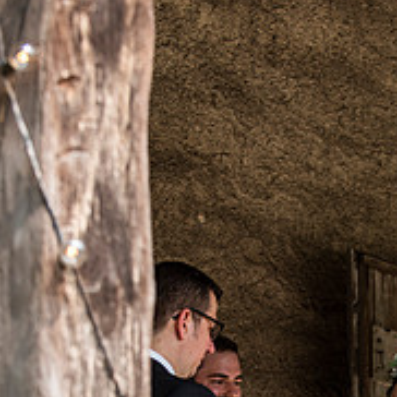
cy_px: 421
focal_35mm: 147
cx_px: 321
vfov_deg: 11.7
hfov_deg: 11.8
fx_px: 1907
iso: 400
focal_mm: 70
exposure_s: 1/1250
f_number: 3.5
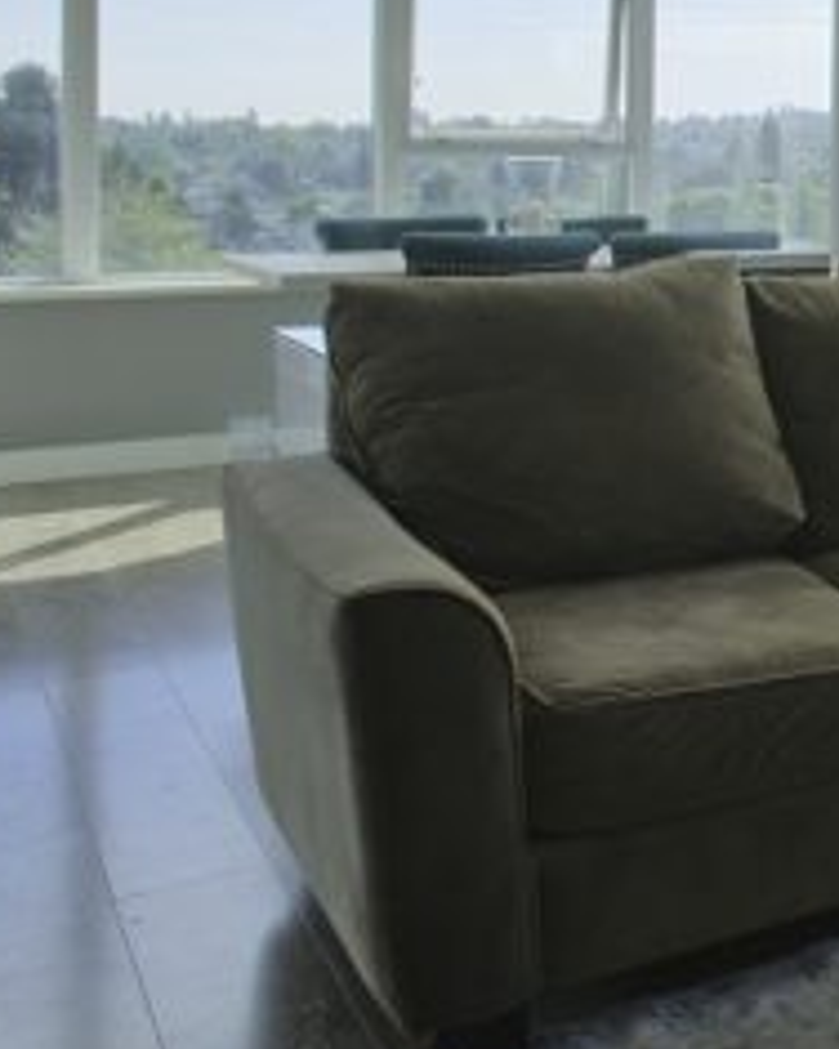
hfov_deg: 22.8
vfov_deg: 36.5
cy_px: 181
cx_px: 1366
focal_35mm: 49
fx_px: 1521
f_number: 6.3
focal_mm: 16
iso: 50
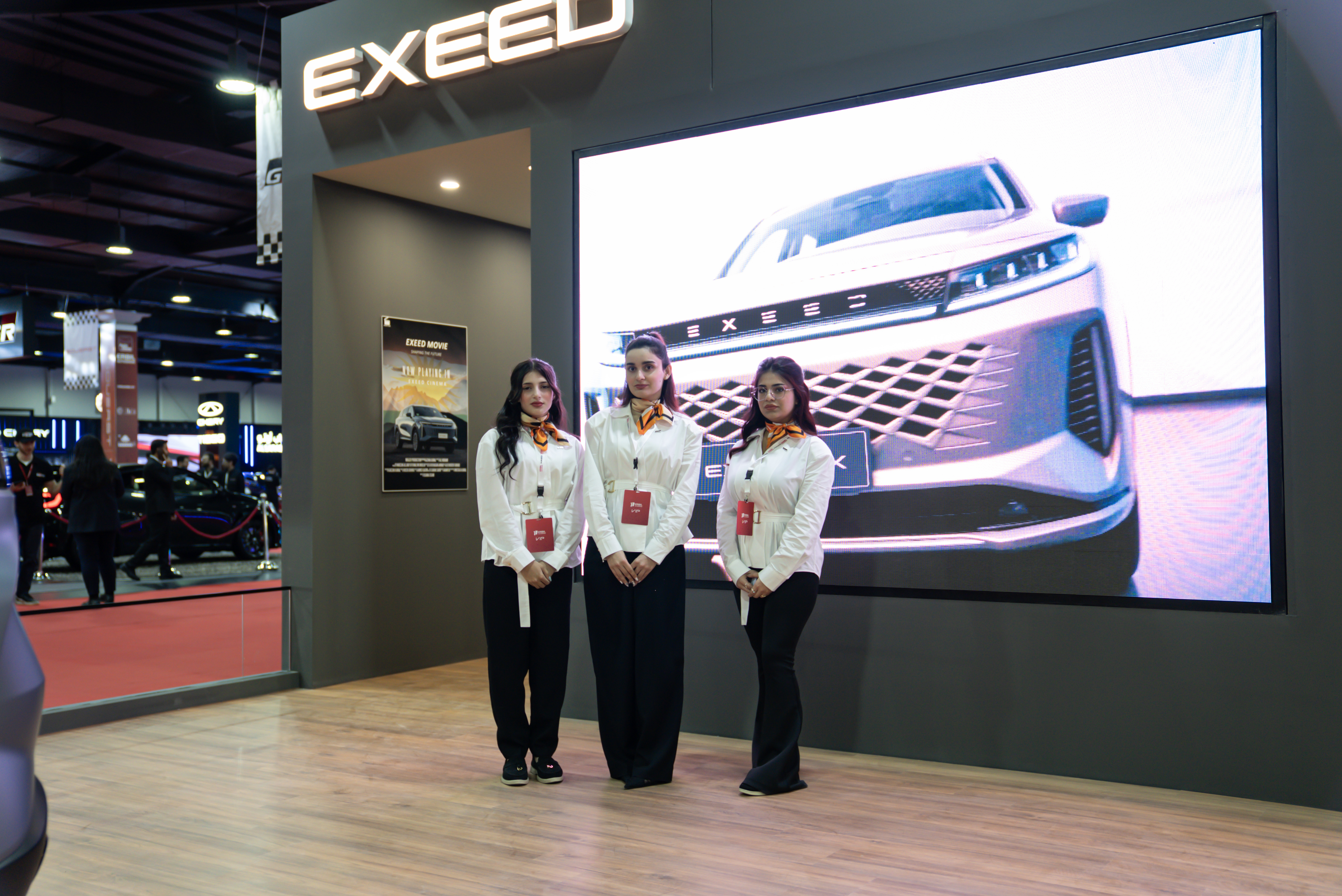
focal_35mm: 34
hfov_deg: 55.8
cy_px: 448
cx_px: 671
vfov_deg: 38.9
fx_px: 1268
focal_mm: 34
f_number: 2.8
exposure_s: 1/80
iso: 800
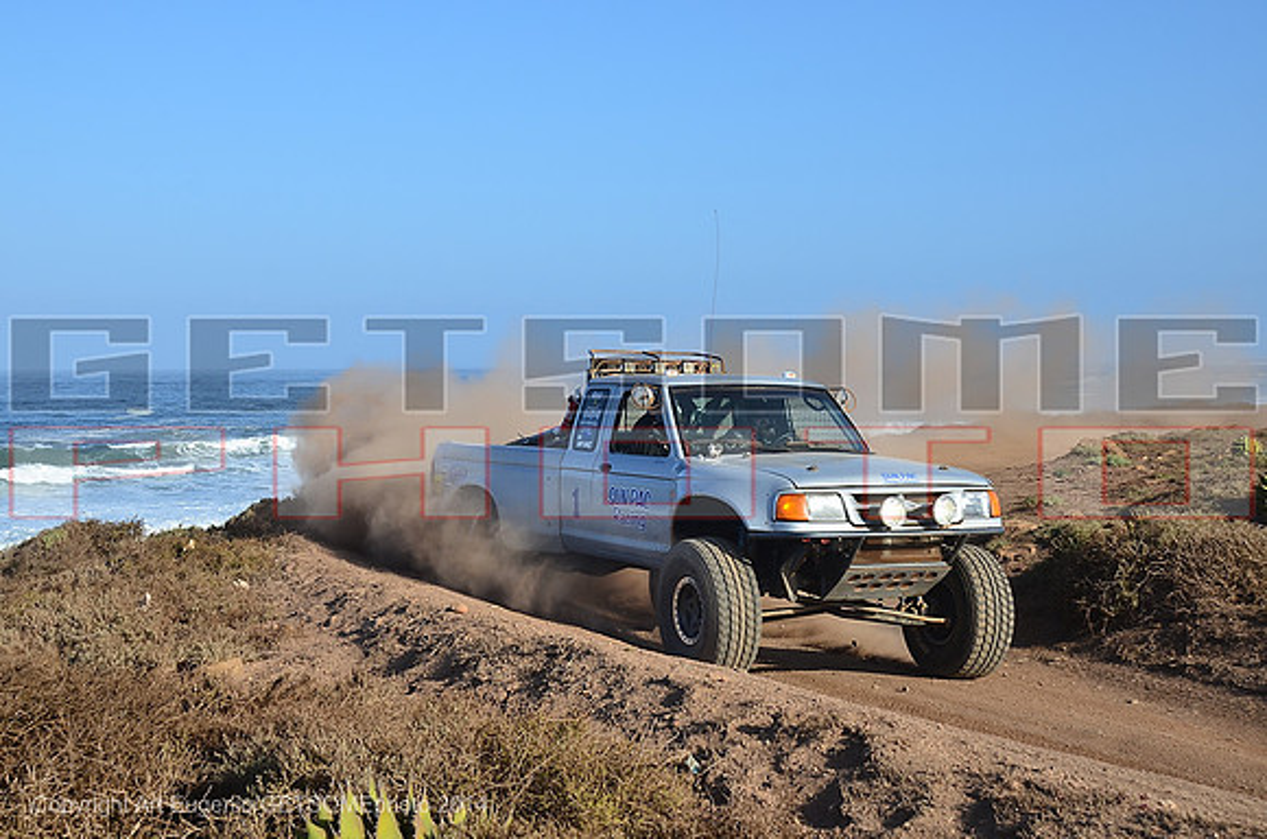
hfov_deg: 37.9
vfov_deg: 25.6
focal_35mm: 52
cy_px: 420
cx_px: 634
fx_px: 1844
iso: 200
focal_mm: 35
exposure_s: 1/500
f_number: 7.1
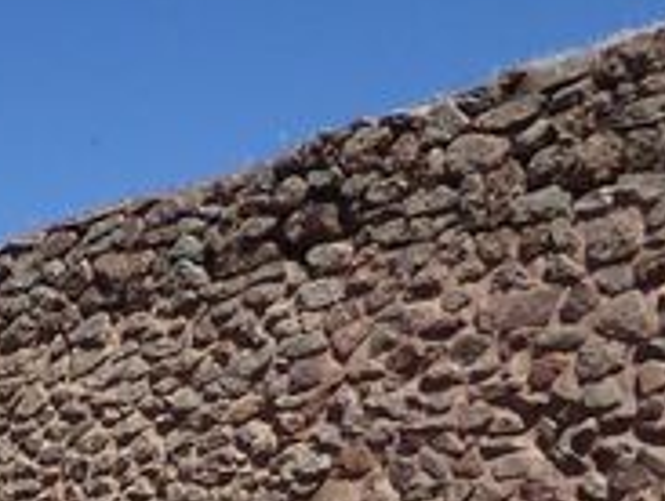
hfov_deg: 14.6
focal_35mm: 109
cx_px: -694
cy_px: 683
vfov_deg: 13.1
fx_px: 2098
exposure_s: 1/800
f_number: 3.3
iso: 80
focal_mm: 4.3
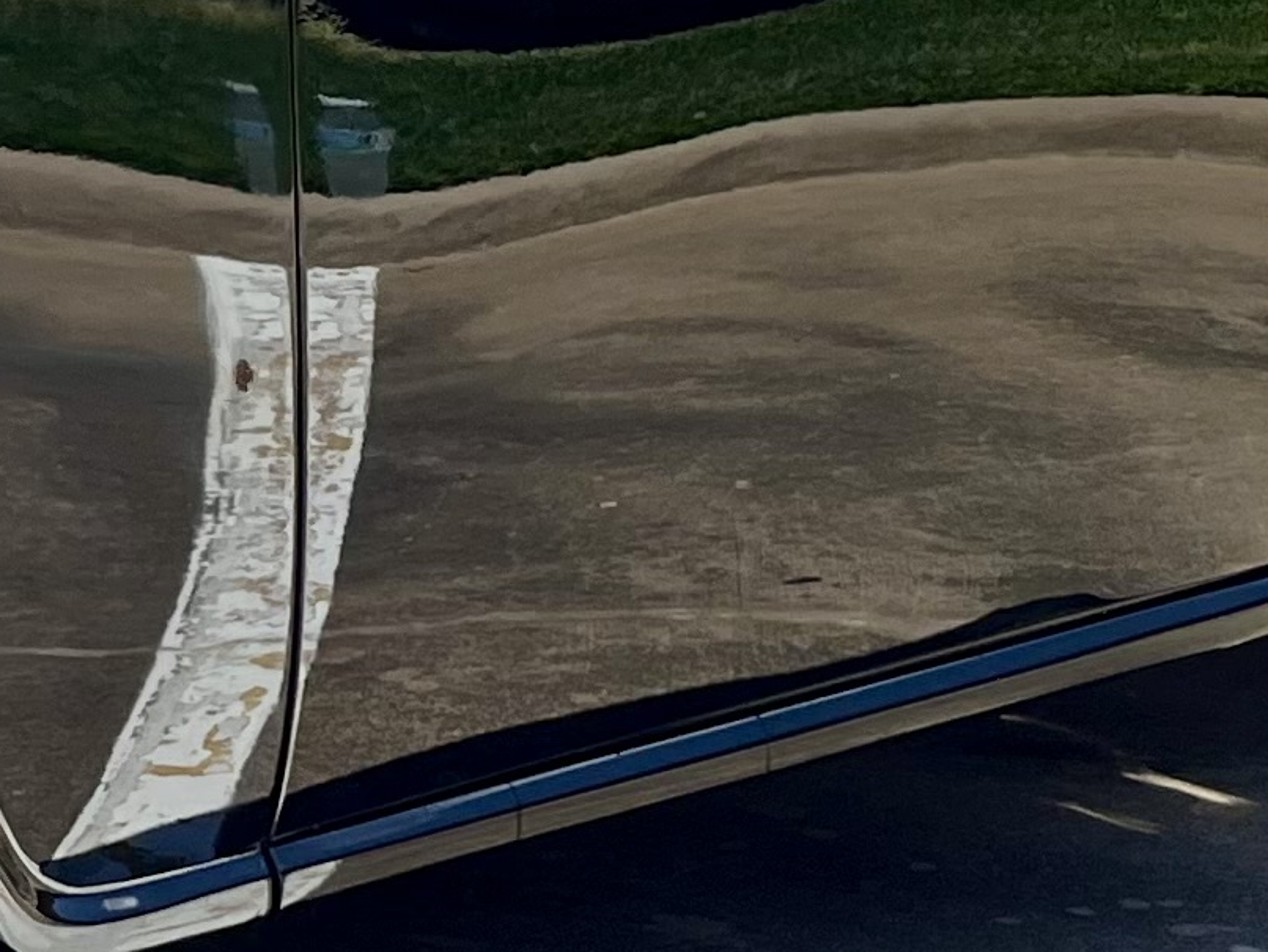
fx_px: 4763
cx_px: -220
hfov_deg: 14.7
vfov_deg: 11.3
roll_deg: -0.1
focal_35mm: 130
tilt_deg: -8.3
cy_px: 79
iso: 50
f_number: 1.6
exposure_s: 1/1600
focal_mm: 5.1
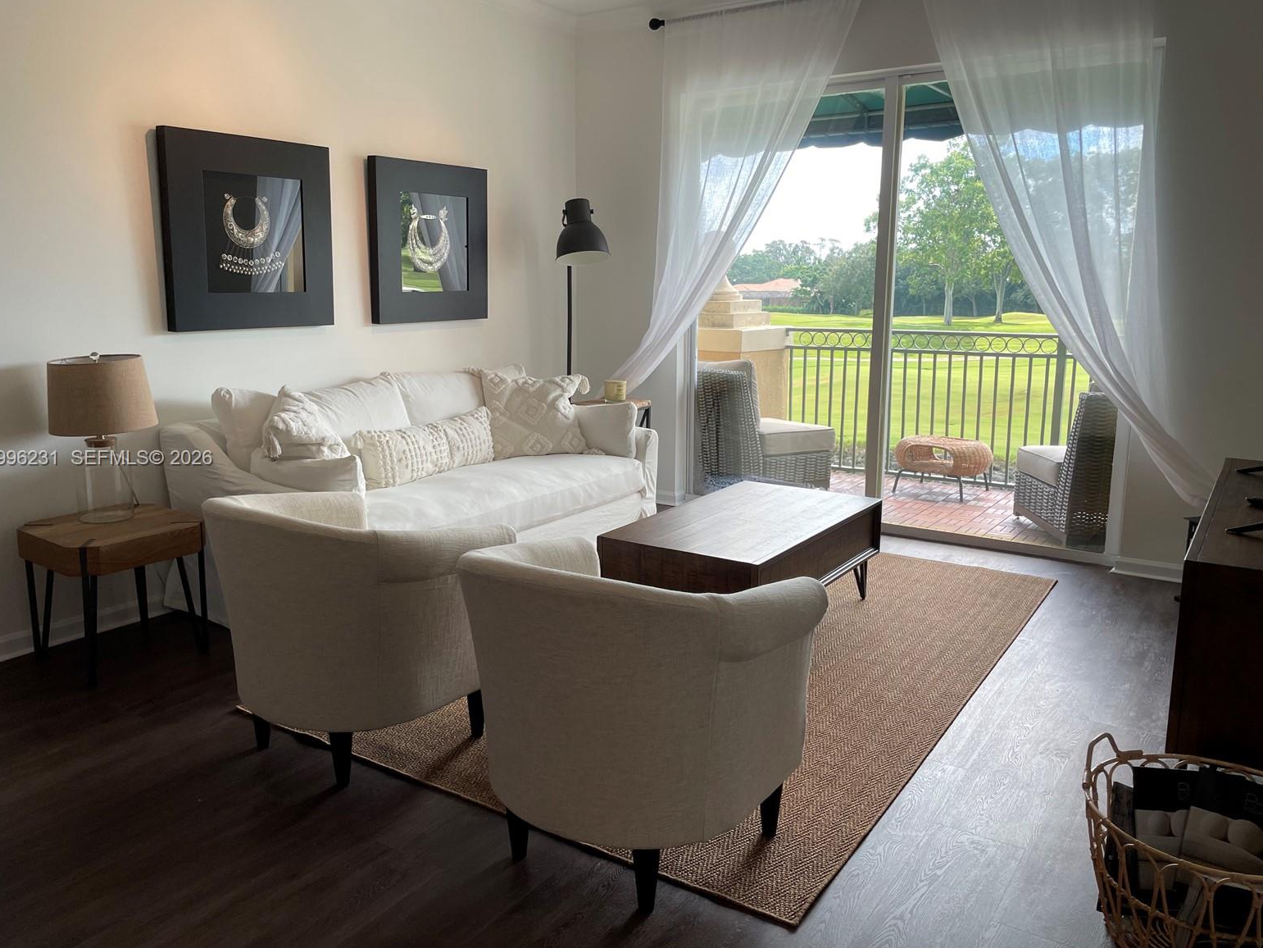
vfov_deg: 51.4
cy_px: 459
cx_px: 613
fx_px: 985
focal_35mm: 27
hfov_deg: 65.3
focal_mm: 4.2
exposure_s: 1/169
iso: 32
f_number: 1.6
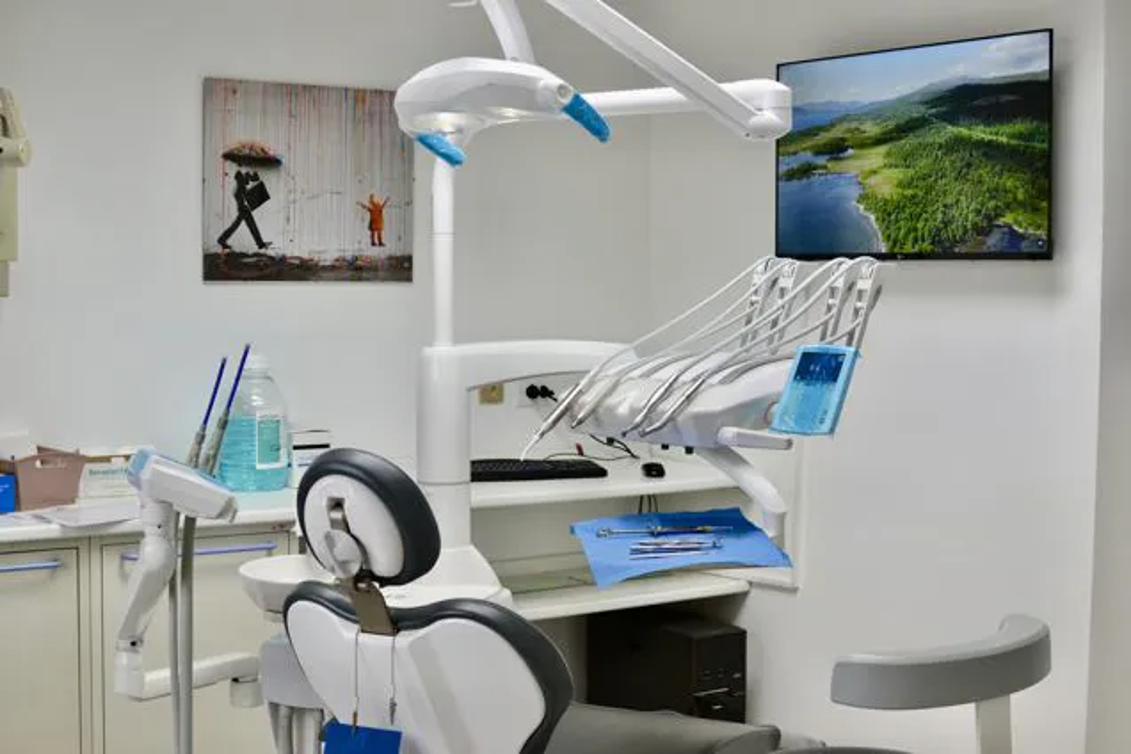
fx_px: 1649
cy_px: 377
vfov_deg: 25.8
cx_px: 566
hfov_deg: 37.9
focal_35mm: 52
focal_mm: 35
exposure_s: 1/80
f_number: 4.5
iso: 400
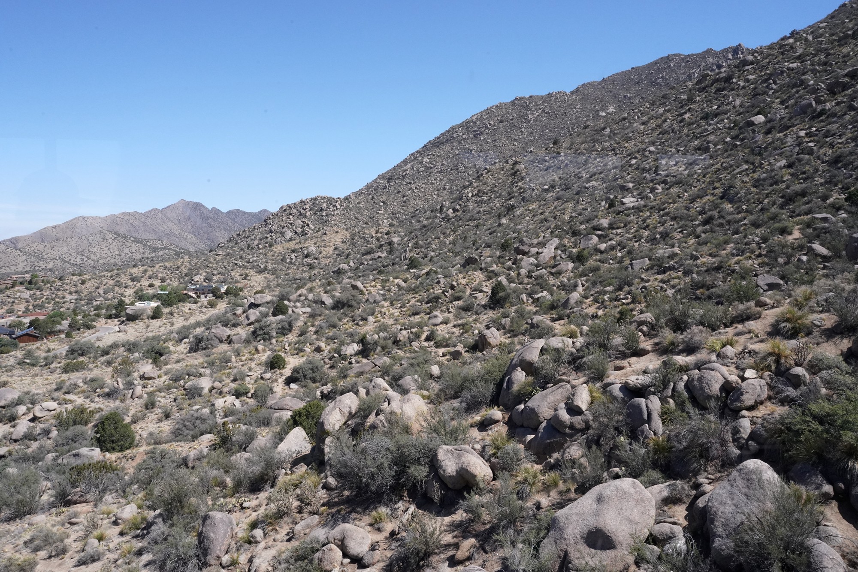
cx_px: 429
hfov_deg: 63.7
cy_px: 286
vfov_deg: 45.0
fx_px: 691
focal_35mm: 29
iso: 2000
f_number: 22
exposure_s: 1/320
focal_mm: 29
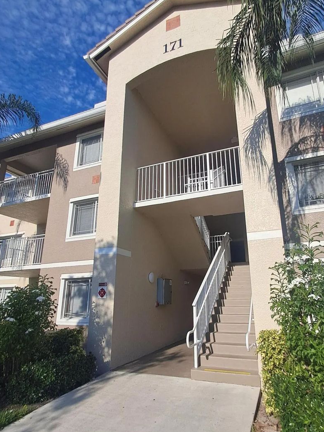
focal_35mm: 21
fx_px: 262
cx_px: 178
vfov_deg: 78.9
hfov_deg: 63.3
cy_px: 229
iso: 40
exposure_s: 1/1949
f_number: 2.2
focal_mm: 1.64
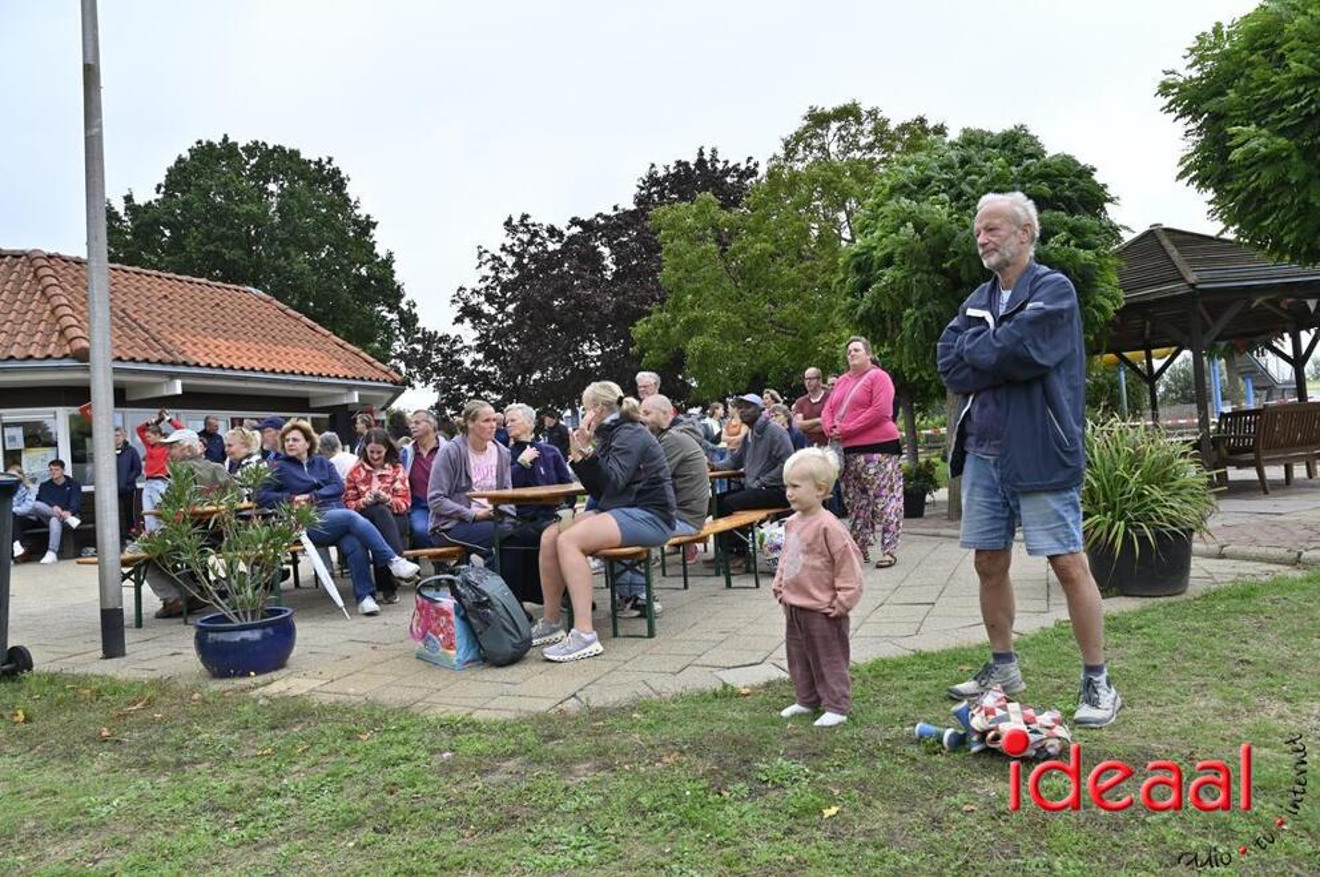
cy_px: 438
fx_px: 879
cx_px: 660
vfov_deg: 53.0
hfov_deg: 73.8
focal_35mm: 24
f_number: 8
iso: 400
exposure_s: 1/250
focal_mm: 24
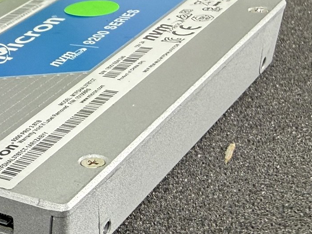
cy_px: 254
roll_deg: +8.1
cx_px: -96
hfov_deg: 24.2
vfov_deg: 20.1
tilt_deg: -34.9
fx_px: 631
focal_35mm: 70
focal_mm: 2.22
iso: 125
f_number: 2.2
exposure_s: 1/100
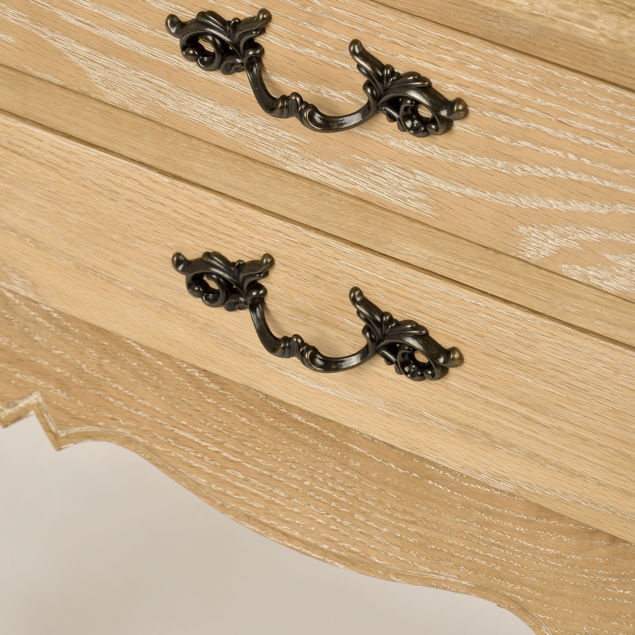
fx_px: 4185
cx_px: 316
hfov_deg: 8.7
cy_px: 204
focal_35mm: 202
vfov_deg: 8.7
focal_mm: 105
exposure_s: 1/45
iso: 160
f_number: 9.5
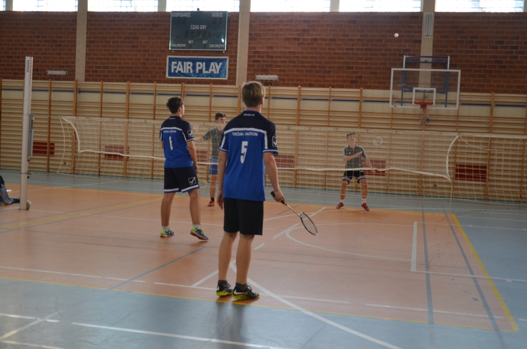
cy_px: 174
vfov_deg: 31.7
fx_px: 613
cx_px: 264
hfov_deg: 46.5
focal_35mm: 42
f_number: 4
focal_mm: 28
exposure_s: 1/200
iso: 1600
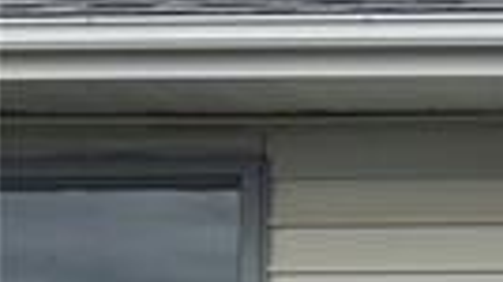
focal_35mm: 434
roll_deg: +0.2
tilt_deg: +3.1
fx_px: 5782
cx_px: 1918
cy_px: 587
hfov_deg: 4.6
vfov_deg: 2.8
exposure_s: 1/1543
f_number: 1.6
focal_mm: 5.96
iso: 32
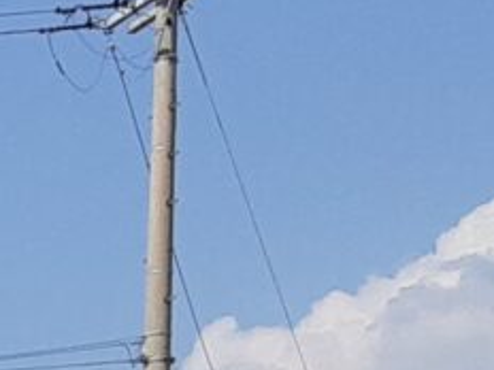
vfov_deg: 7.4
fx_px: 2654
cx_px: -596
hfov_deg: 9.7
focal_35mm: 186
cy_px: 953
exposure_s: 1/2232
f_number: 1.9
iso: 40
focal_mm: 2.91
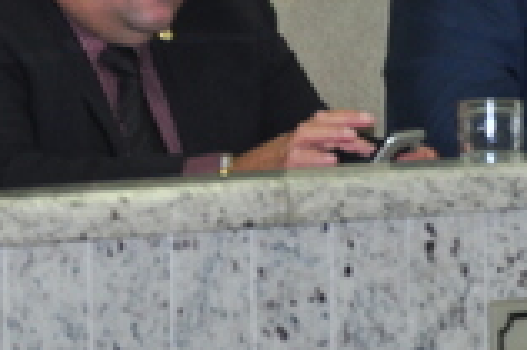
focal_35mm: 485
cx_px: 364
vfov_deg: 2.8
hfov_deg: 4.3
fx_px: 7092
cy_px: -65
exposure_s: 1/60
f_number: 5.6
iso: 400
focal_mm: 80
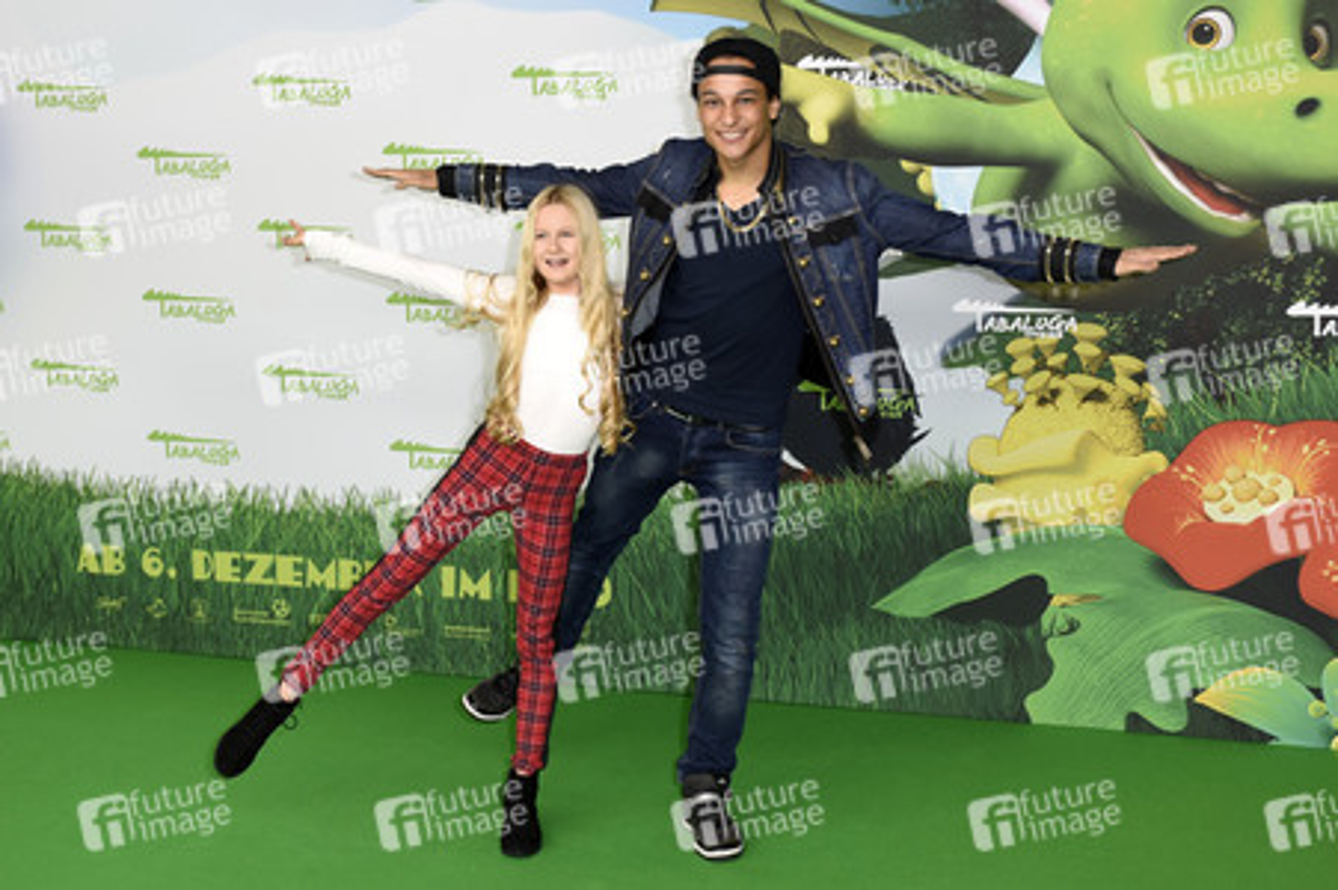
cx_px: 669
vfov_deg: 34.2
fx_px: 1448
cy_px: 445
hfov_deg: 49.6
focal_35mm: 39
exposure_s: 1/125
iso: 500
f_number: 5.6
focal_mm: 26
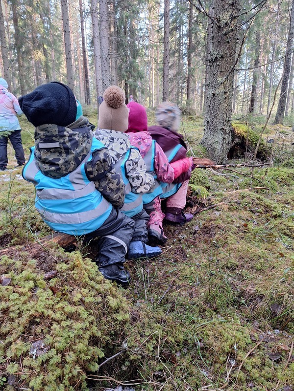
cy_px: 196
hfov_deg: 58.9
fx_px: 260
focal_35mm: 23
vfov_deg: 73.9
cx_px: 147
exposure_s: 1/50
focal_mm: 5.54
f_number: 1.8
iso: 100
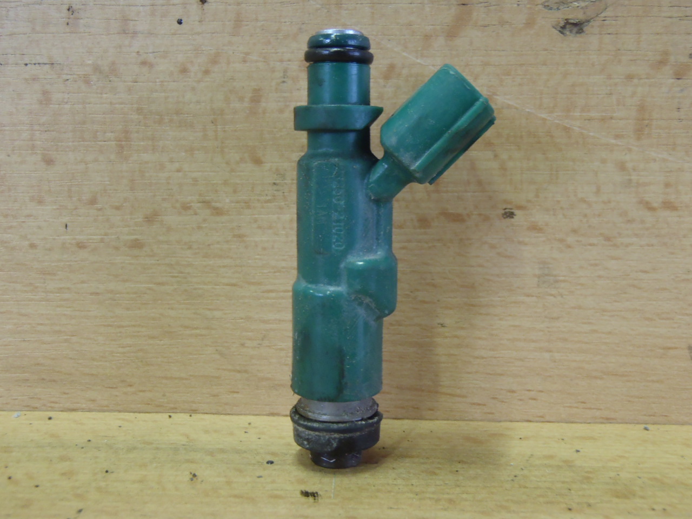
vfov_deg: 38.7
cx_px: 346
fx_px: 740
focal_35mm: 37
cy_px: 260
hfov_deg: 50.1
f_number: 4.7
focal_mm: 6.64
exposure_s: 1/4
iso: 250
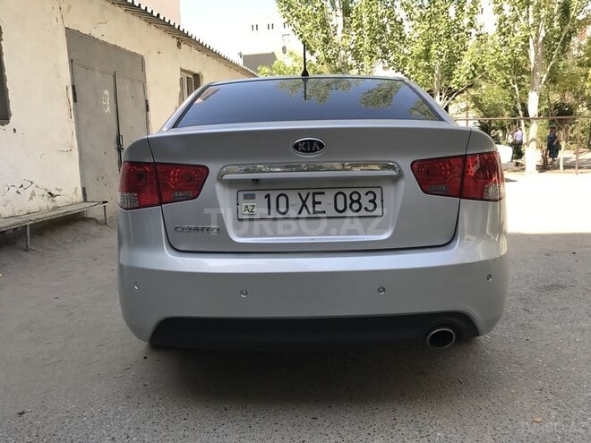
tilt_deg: -8.9
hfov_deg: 63.4
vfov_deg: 49.7
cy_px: 222
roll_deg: +1.3
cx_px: 296
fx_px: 478
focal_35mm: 28
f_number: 1.8
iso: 20
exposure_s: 1/584
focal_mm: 3.99
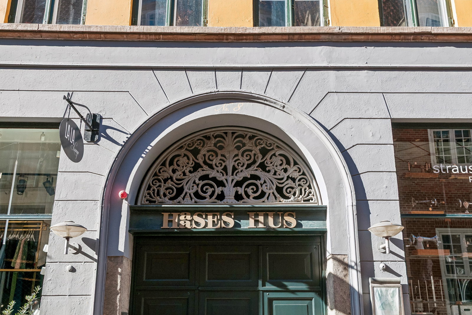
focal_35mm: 36
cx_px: 236
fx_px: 472
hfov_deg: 53.1
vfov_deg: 36.9
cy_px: 158
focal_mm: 24
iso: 200
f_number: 7.1
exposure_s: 1/200
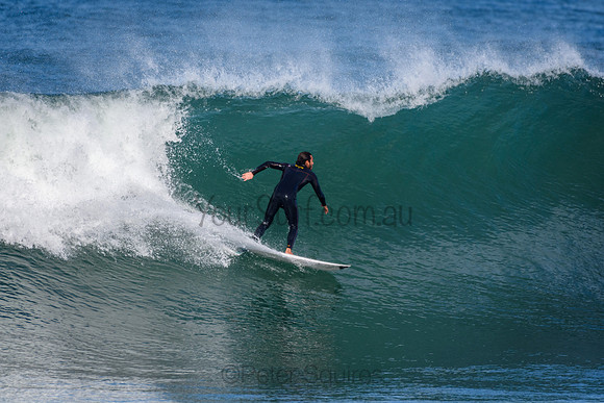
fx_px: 12586
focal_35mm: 750
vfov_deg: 1.8
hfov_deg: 2.7
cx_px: 302
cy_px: 202
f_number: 5.6
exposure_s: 1/2000
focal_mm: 500
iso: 400
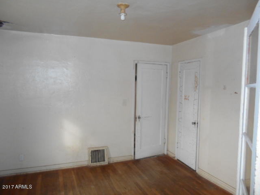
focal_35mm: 26
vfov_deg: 53.1
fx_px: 195
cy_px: 98
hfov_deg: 67.3
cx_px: 130
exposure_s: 1/25
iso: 200
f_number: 3.2
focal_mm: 4.6
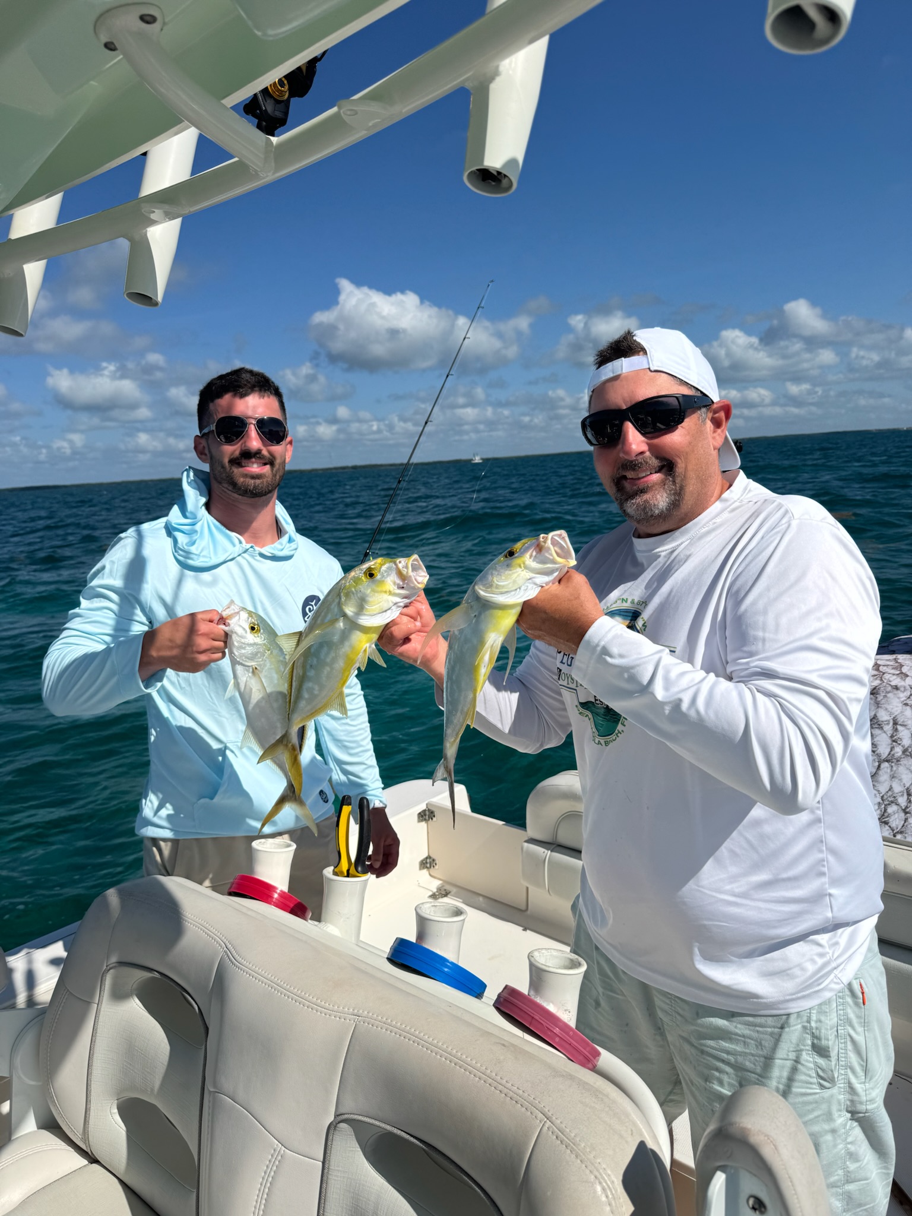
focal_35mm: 24
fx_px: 843
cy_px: 608
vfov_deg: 71.6
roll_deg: +1.7
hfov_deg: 56.8
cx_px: 456
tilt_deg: -8.3
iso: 80
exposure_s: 1/10417
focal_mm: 6.76
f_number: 1.78
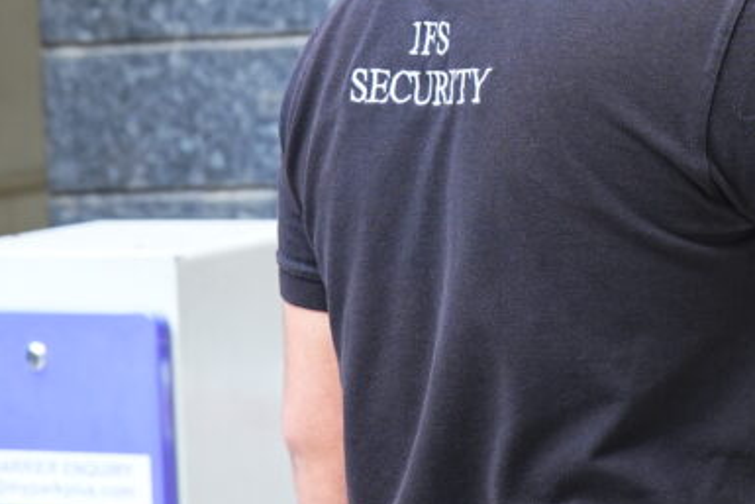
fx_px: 3902
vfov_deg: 7.4
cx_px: 651
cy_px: -25
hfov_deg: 11.0
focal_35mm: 186
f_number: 7.1
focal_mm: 70
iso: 400
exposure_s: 1/160
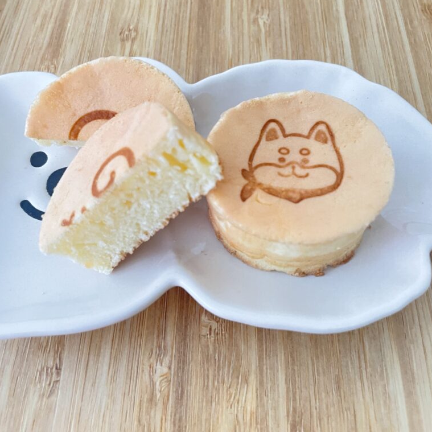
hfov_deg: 52.5
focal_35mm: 31
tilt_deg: -61.7
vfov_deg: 52.5
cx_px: 215
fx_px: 438
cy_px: 196
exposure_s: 1/50
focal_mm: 4.2
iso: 400
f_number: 1.6
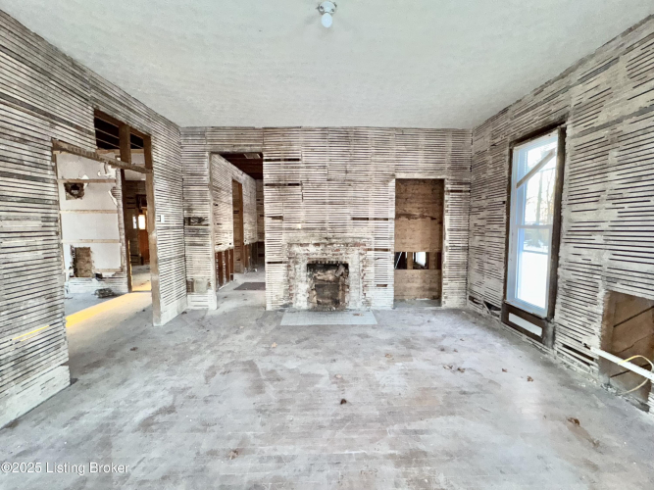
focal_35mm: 14
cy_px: 245
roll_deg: +0.0
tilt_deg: -5.5
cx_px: 327
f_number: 2.2
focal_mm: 2.22
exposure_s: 1/60
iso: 250
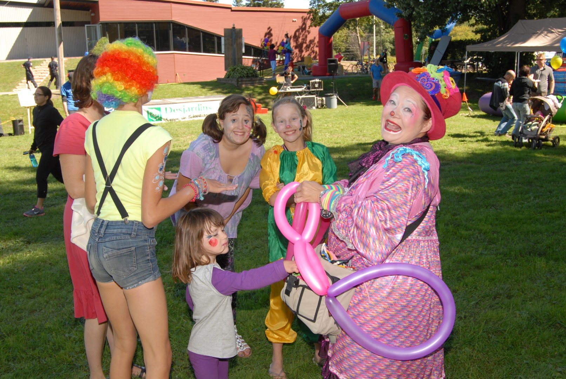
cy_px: 190
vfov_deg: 37.0
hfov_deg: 53.1
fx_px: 567
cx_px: 283
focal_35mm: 36
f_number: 6.3
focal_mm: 24
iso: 200
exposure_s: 1/200
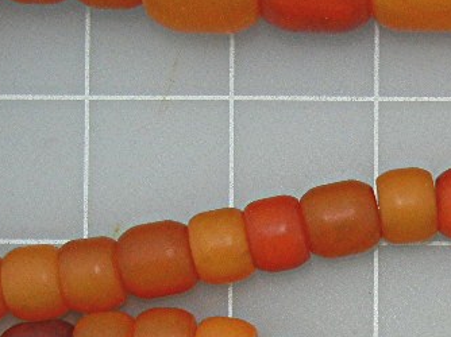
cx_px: 423
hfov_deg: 20.8
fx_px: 1198
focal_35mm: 92
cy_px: 360
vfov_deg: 15.7
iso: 200
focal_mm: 5.4
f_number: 3.5
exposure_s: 1/30
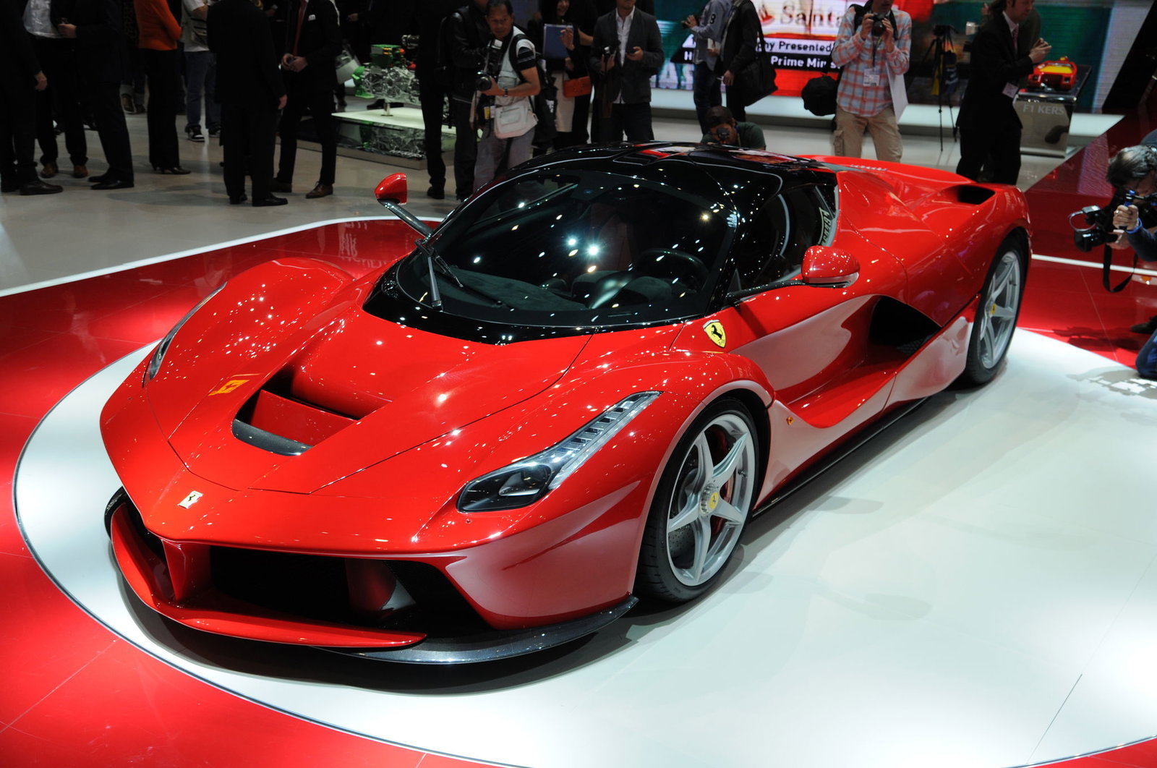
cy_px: 384
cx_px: 578
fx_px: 1252
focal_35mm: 39
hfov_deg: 49.6
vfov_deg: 34.1
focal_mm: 26
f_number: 6.3
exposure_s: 1/160
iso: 320
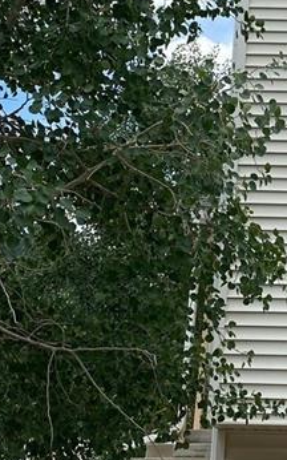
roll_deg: -2.4
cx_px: 389
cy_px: 144
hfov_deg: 14.4
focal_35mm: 86
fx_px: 1077
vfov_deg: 23.9
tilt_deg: +20.1
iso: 32
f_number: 1.8
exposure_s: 1/2358
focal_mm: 4.25
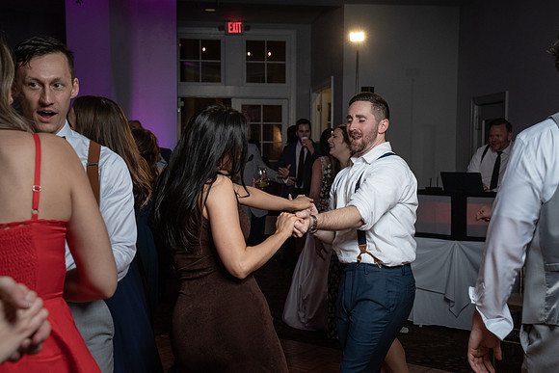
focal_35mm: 51
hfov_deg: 39.2
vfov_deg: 26.7
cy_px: 195
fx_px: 785
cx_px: 290
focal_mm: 48
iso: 2000
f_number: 5.6
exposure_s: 1/250
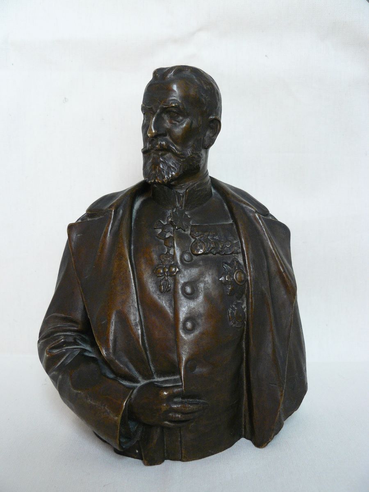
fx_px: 512
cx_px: 184
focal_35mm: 36
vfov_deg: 51.4
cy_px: 246
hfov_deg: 39.7
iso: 200
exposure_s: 1/50
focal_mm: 6
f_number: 2.8
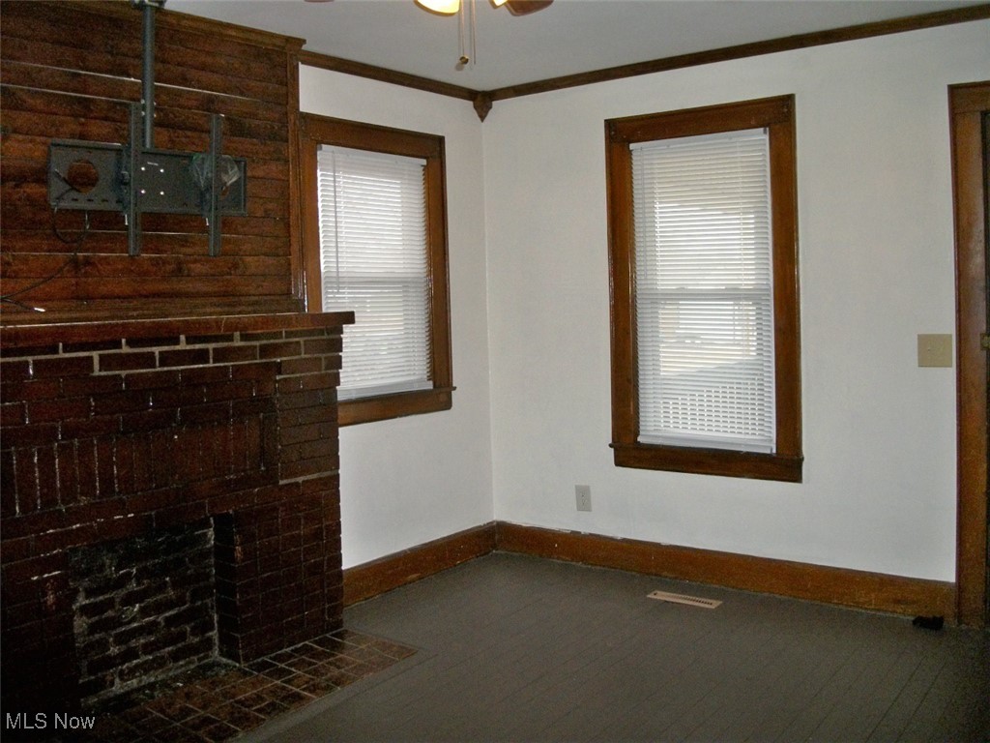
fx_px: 915
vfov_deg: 44.2
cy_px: 372
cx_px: 495
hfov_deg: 56.8
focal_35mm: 32
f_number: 2.9
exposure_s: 1/125
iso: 160
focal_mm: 5.7
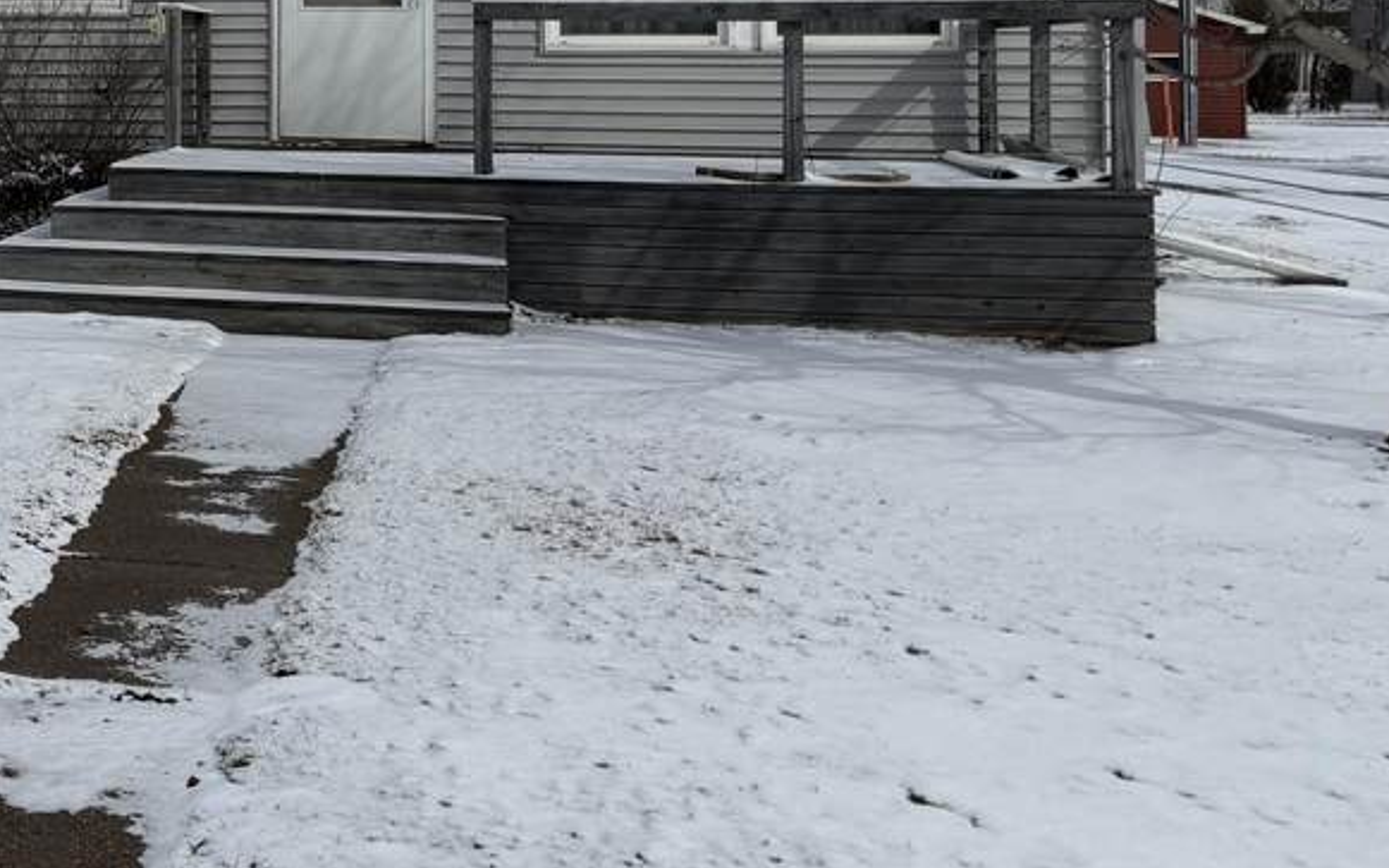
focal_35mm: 56
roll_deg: +0.2
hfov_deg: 32.5
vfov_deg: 22.2
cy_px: -29
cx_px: -84
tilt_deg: +2.4
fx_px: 2120
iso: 80
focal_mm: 6.76
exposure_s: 1/14286
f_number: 1.78
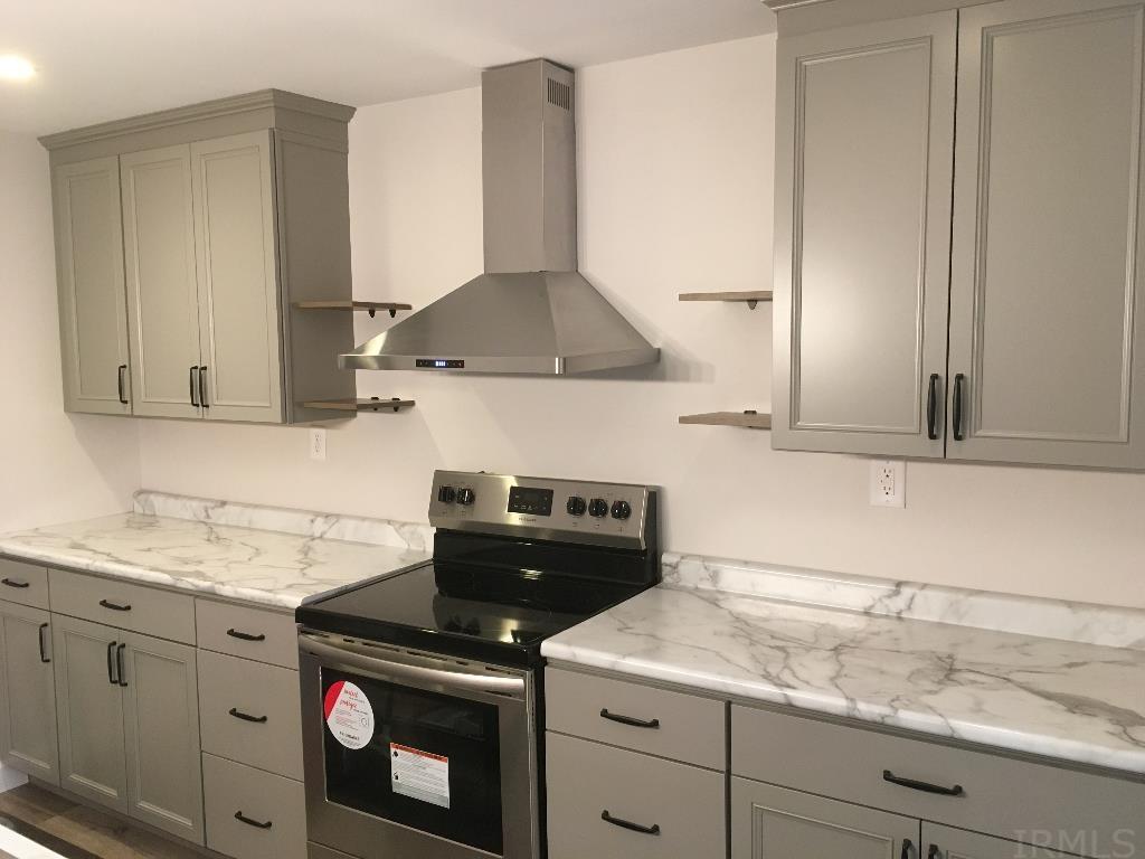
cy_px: 430
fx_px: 959
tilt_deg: -6.7
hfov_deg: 61.7
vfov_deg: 48.2
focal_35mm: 29
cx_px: 572
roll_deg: +1.5
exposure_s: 1/30
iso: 125
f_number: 2.2
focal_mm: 4.15
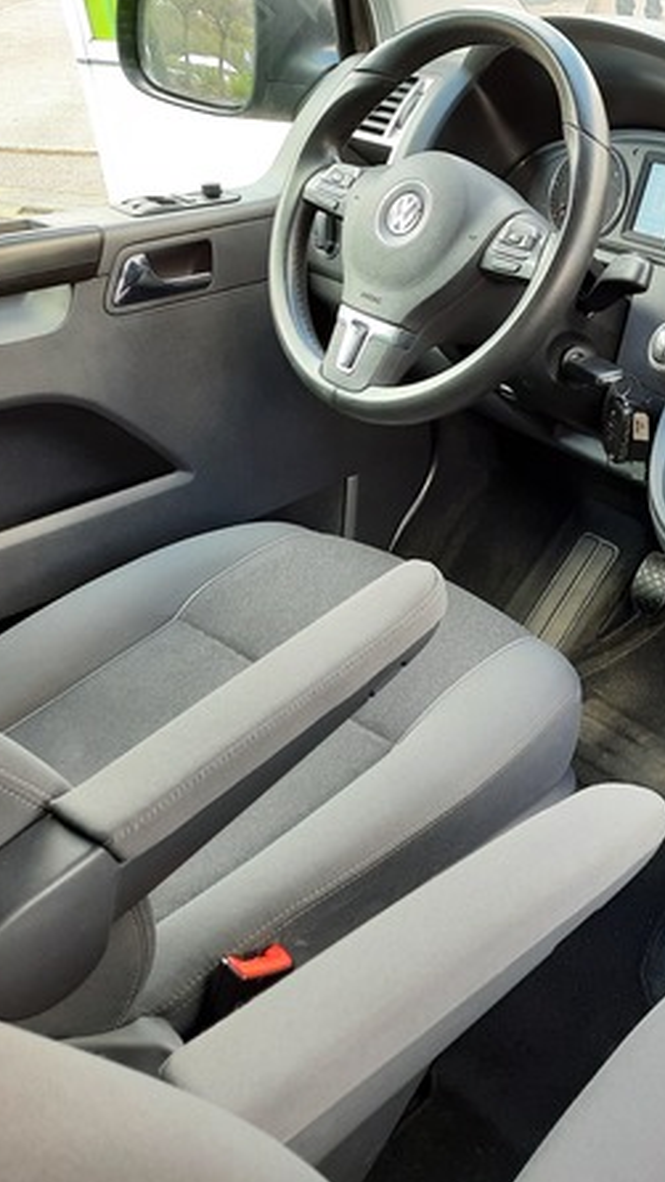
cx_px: 718
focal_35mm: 39
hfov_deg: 28.0
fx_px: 1222
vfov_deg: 51.6
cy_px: 629
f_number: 2
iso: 100
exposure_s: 1/50
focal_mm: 4.6
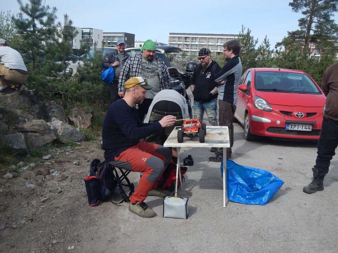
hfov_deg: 55.4
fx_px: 322
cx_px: 169
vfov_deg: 42.9
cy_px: 126
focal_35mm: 33
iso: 125
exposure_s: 1/800
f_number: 3.9
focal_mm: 5.9
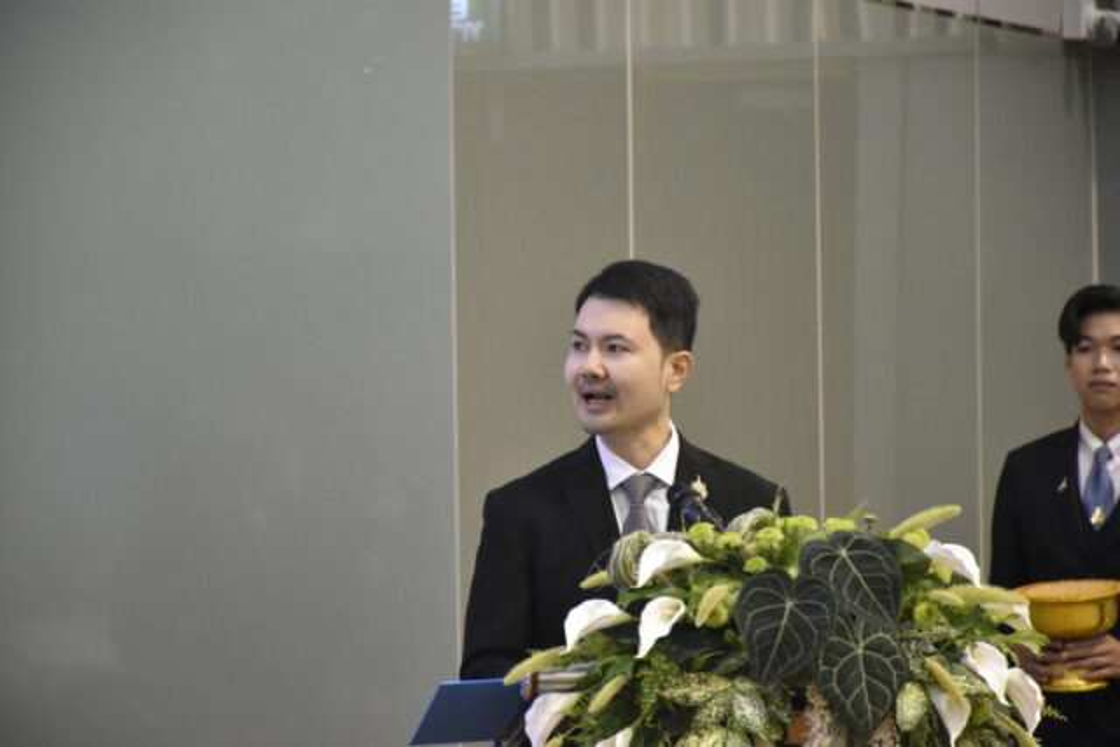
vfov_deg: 6.5
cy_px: 374
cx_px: 560
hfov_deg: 9.8
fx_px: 6534
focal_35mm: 210
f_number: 5.6
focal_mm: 140
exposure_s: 1/160
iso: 5000
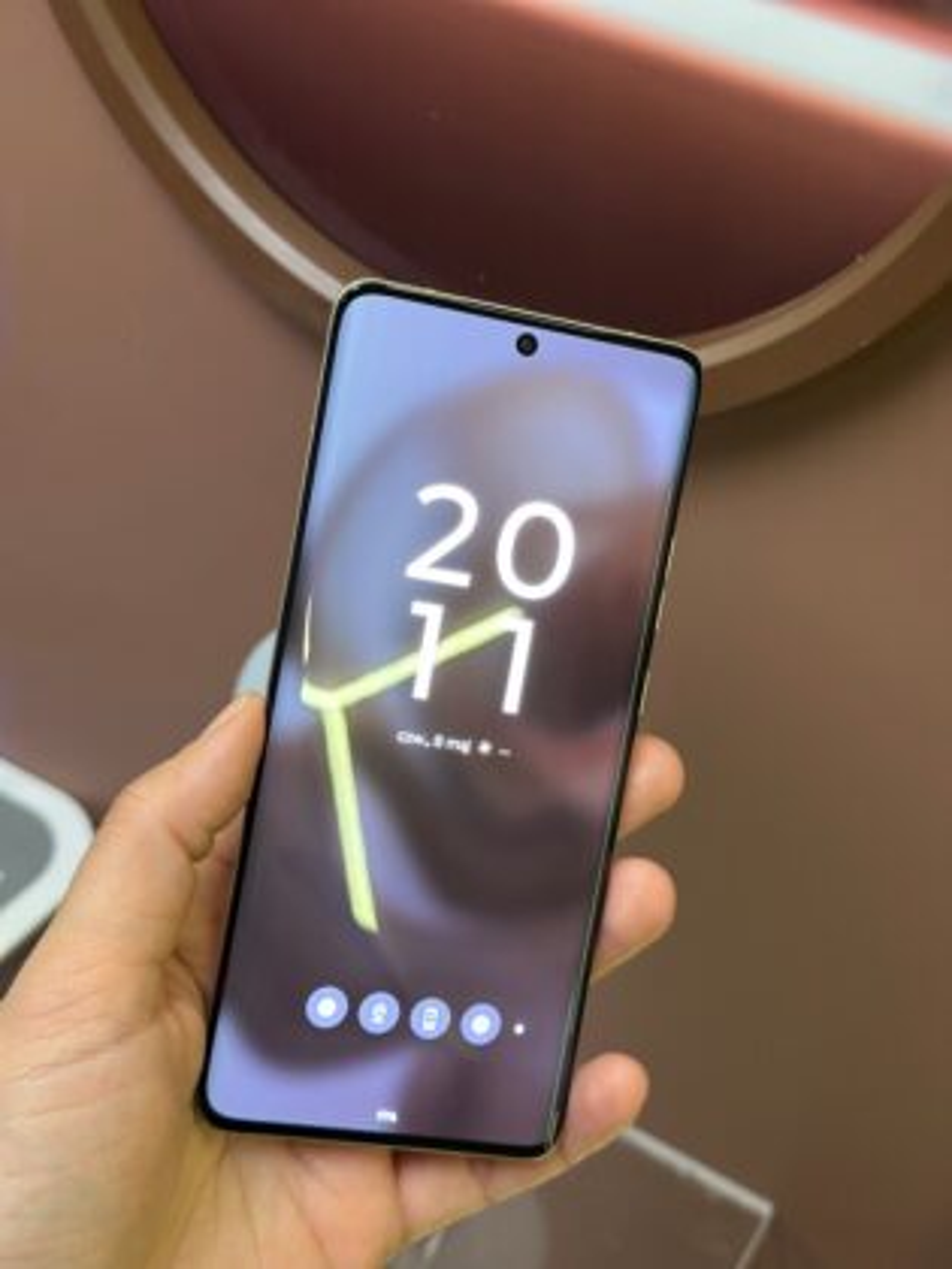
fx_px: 1760
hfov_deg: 30.3
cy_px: 634
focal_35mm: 48
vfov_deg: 39.7
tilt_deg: -38.3
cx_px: 476
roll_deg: -7.1
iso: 320
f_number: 1.78
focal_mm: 6.86
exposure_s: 1/33
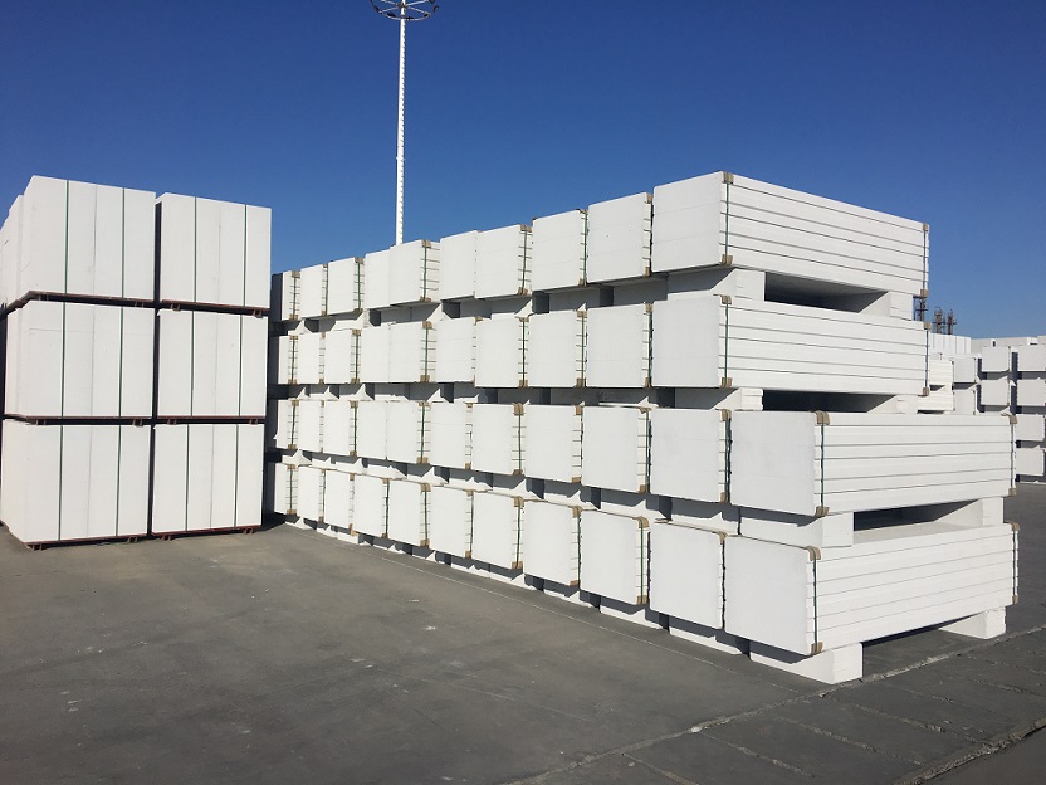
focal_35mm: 29
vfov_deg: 48.2
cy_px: 392
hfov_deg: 61.7
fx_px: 876
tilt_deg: +1.8
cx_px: 523
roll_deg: -1.2
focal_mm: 4.15
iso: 25
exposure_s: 1/5128
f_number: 2.2
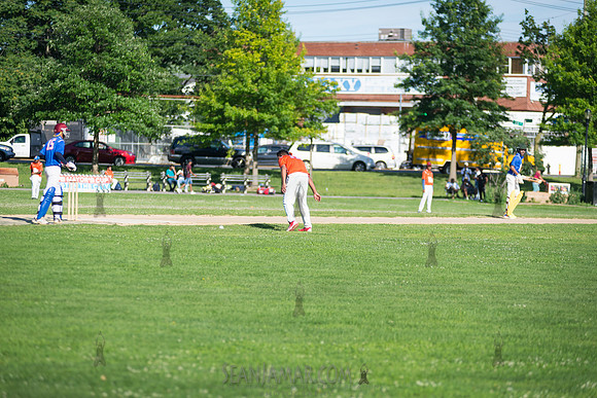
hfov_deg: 14.2
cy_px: 199
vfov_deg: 9.5
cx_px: 298
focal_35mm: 145
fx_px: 2405
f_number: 2.8
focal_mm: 145
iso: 200
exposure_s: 1/2500
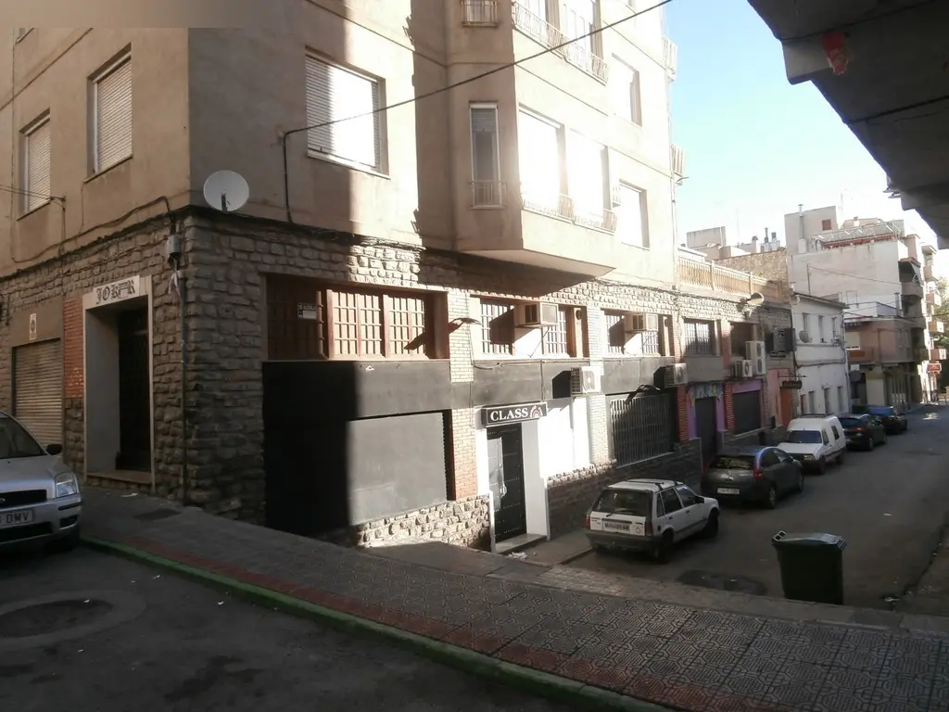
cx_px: 474
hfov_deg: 71.6
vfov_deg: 56.8
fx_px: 658
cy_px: 356
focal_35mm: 24
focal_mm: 4.2
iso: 160
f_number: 3
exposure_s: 1/500
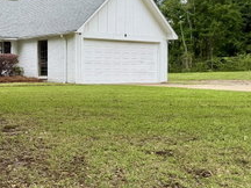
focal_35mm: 57
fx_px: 413
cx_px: -8
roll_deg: +0.4
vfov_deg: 25.6
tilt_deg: -0.4
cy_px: 78
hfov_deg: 31.0
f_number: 1.78
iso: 100
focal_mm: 6.76
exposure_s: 1/1553
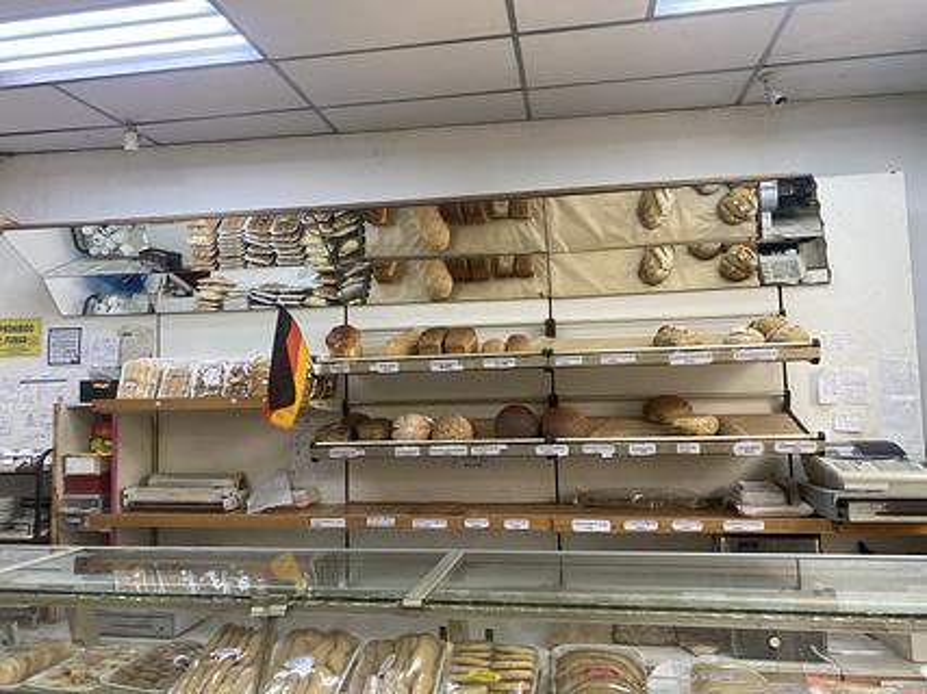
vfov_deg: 53.0
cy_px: 347
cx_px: 464
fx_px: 696
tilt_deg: +5.5
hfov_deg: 67.3
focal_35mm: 26
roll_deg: +0.9
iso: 125
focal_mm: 4.25
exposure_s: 1/100
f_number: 1.8
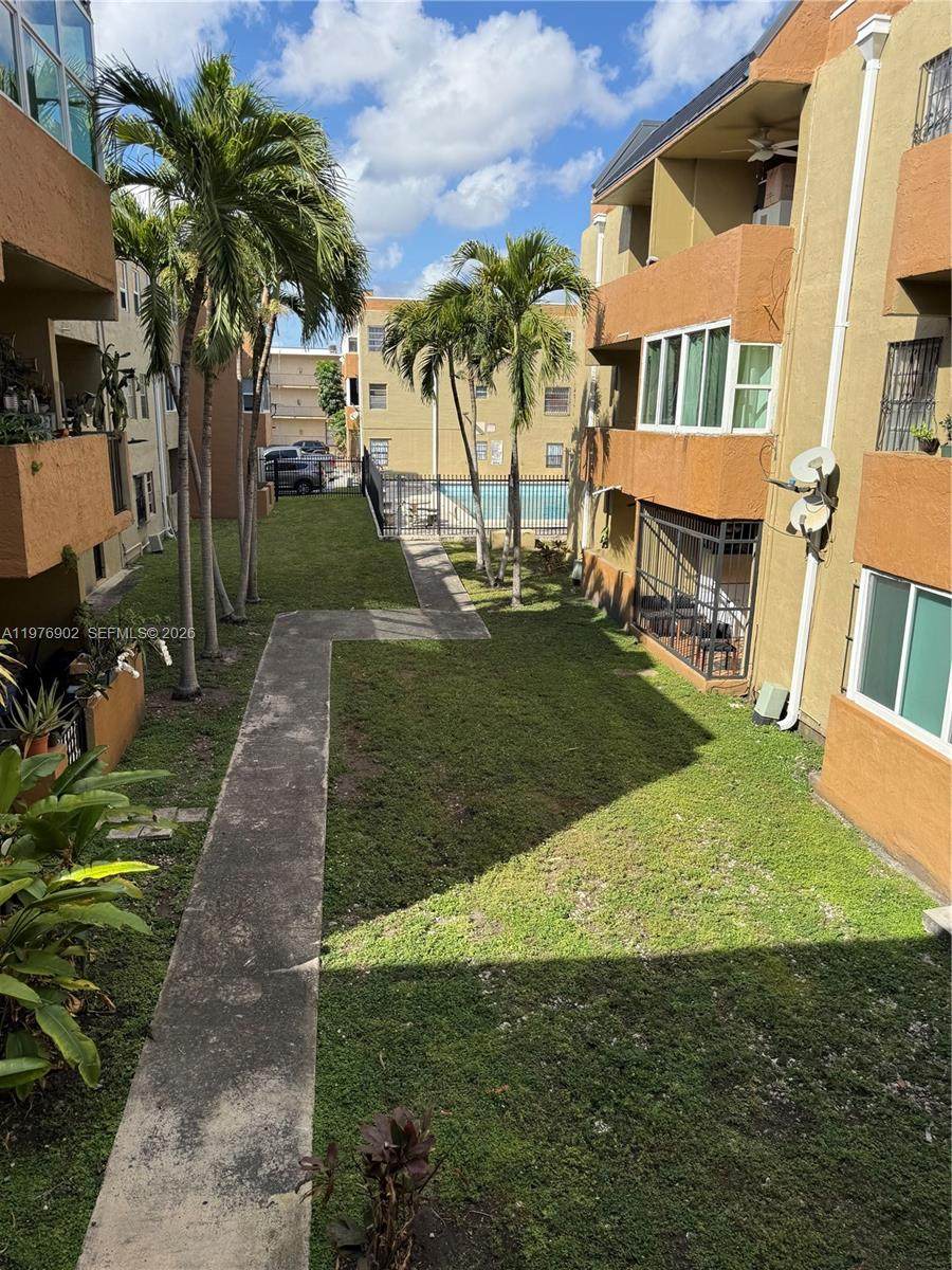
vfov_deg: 71.6
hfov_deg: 56.8
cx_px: 476
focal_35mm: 24
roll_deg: -1.2
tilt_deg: -14.6
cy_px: 635
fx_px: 880
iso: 80
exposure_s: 1/3279
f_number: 1.78
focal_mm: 6.76
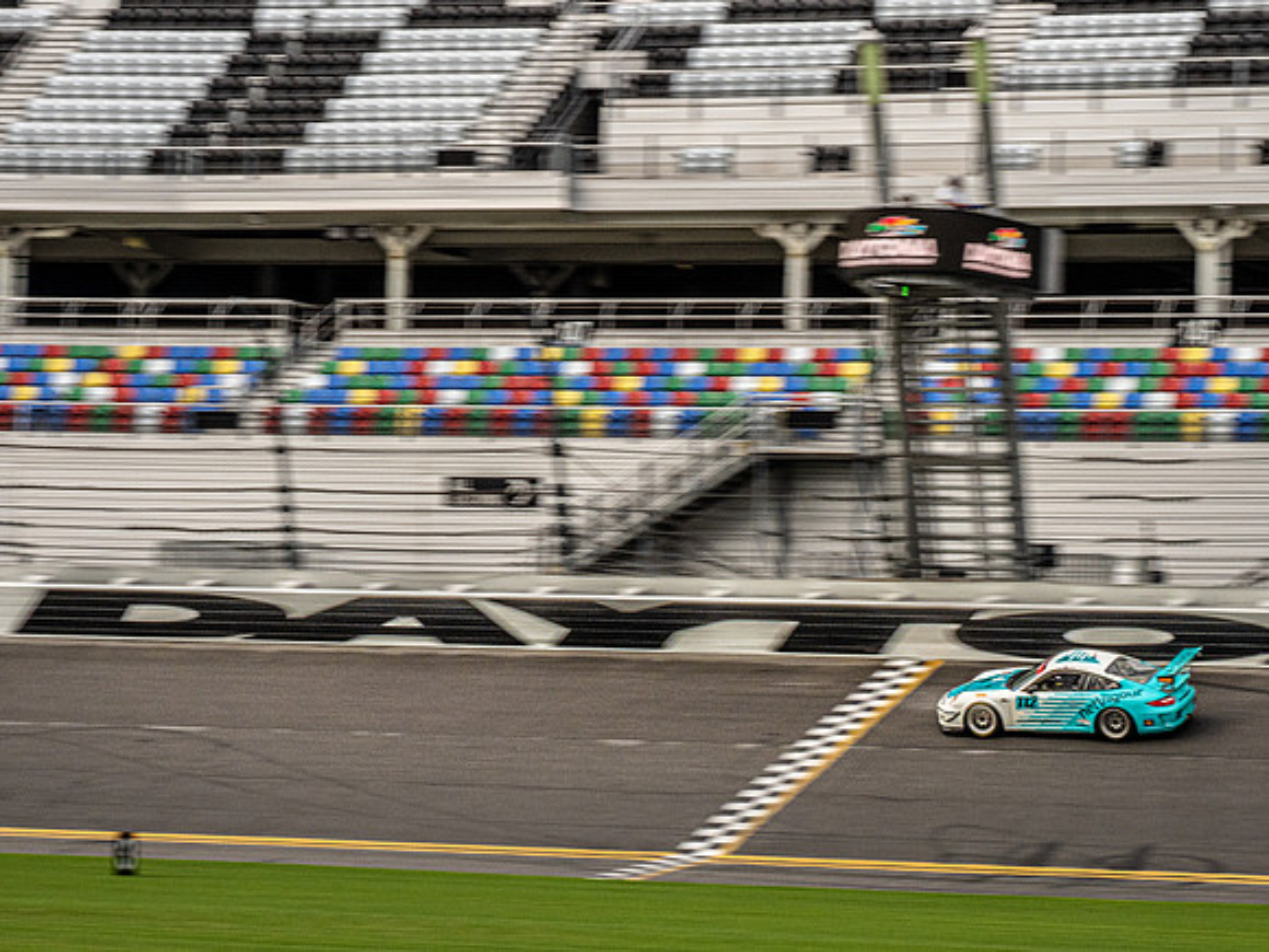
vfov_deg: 11.0
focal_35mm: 135
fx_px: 4939
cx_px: 683
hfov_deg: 14.6
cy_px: 483
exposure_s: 1/160
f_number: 20
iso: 400
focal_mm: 57
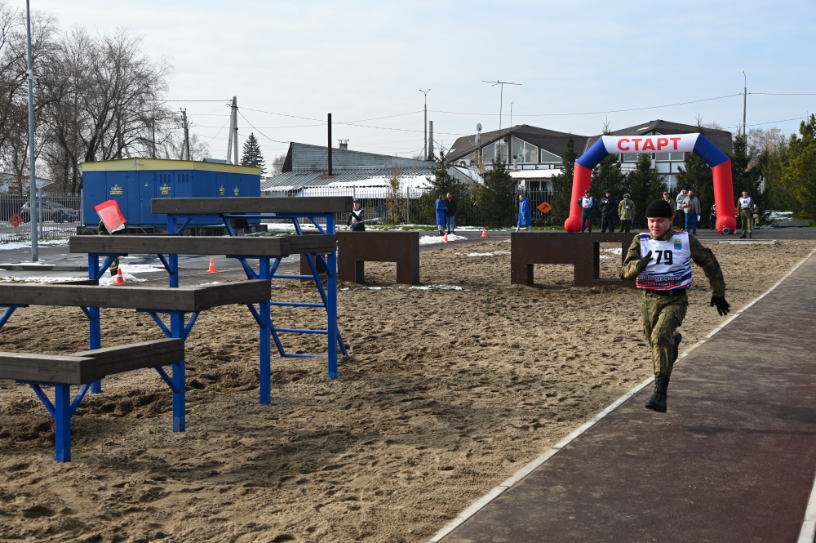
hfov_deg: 44.5
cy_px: 272
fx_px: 996
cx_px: 408
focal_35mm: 44
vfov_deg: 30.5
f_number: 6.3
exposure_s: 1/320
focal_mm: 44
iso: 100
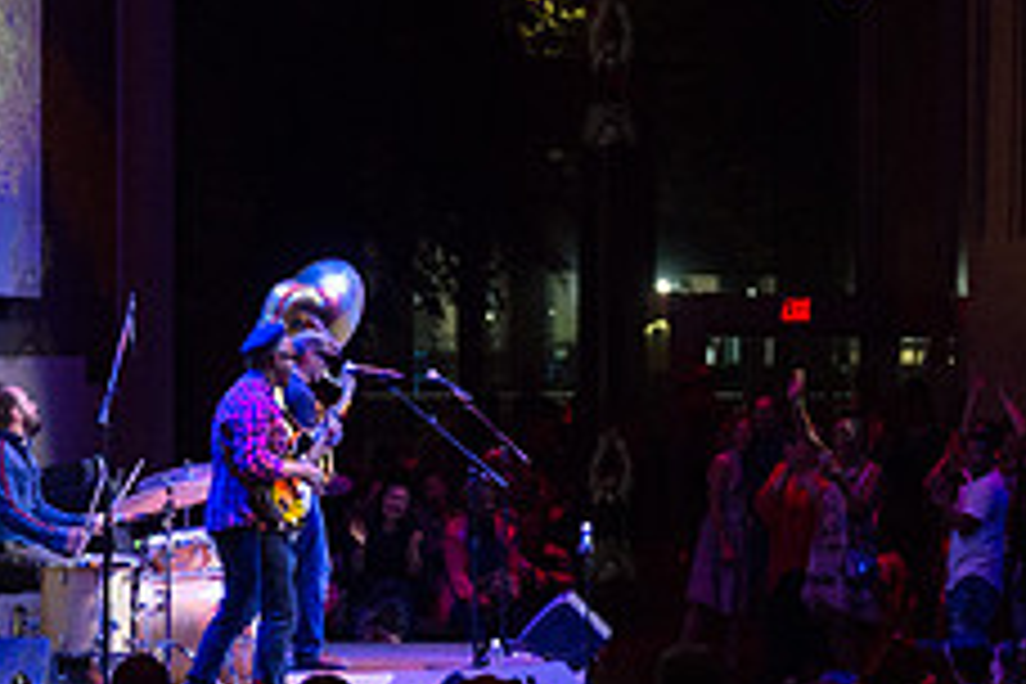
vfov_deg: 10.8
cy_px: 502
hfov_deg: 16.1
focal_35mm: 127
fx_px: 3619
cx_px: 608
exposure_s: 1/500
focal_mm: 50
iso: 3200
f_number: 2.8
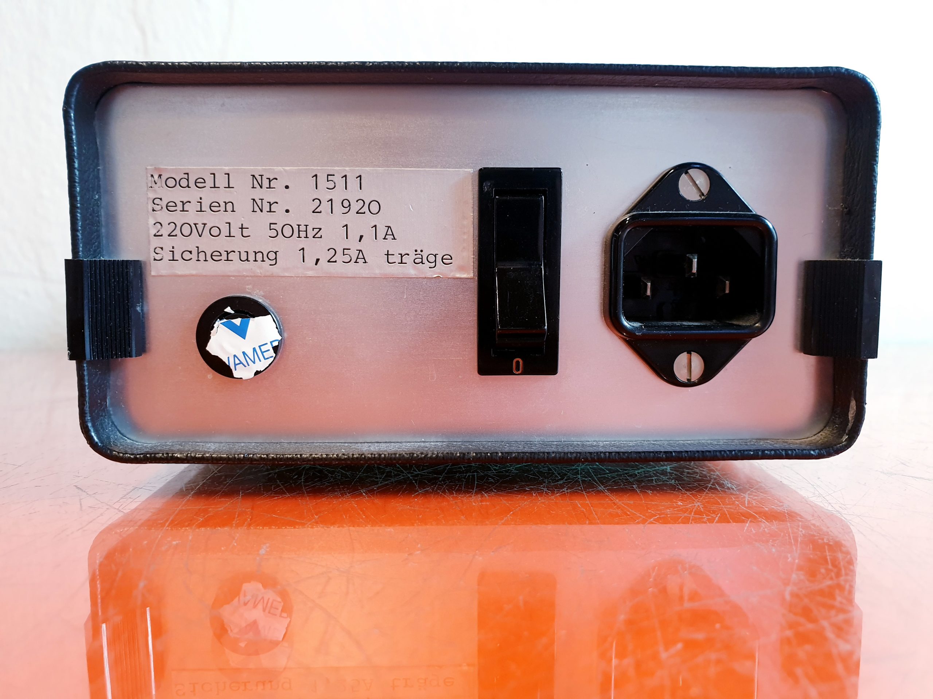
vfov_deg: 53.1
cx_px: 466
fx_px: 701
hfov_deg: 67.3
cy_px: 350
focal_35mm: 26
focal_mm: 4.3
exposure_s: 1/50
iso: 160
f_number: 2.4
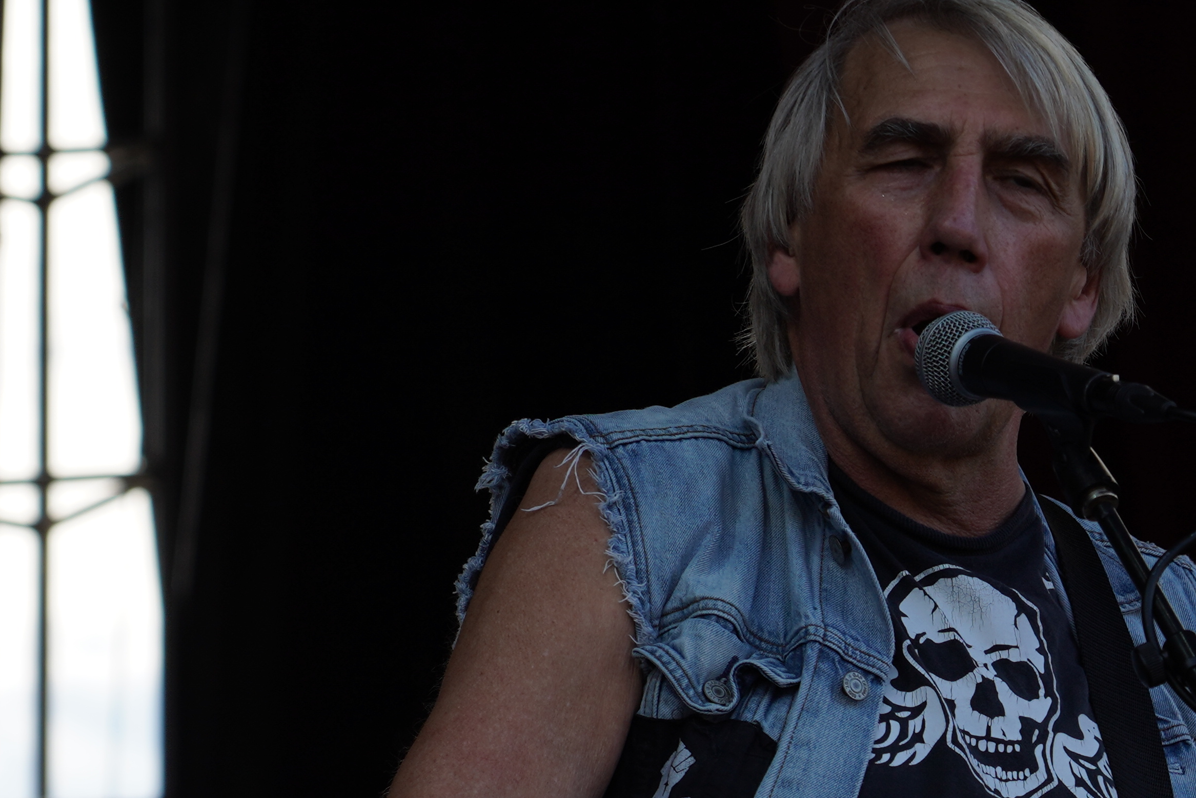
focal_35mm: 270
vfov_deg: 5.1
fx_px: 8970
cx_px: 924
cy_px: 696
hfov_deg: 7.6
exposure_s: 1/400
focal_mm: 105
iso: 100
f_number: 5.6
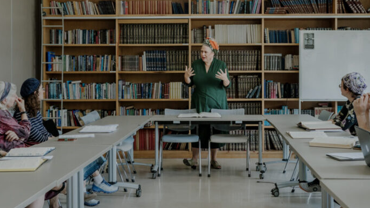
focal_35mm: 41
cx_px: 204
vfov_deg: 28.9
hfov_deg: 49.3
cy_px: 78
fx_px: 402
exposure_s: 1/250
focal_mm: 35
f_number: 6.3
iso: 1250
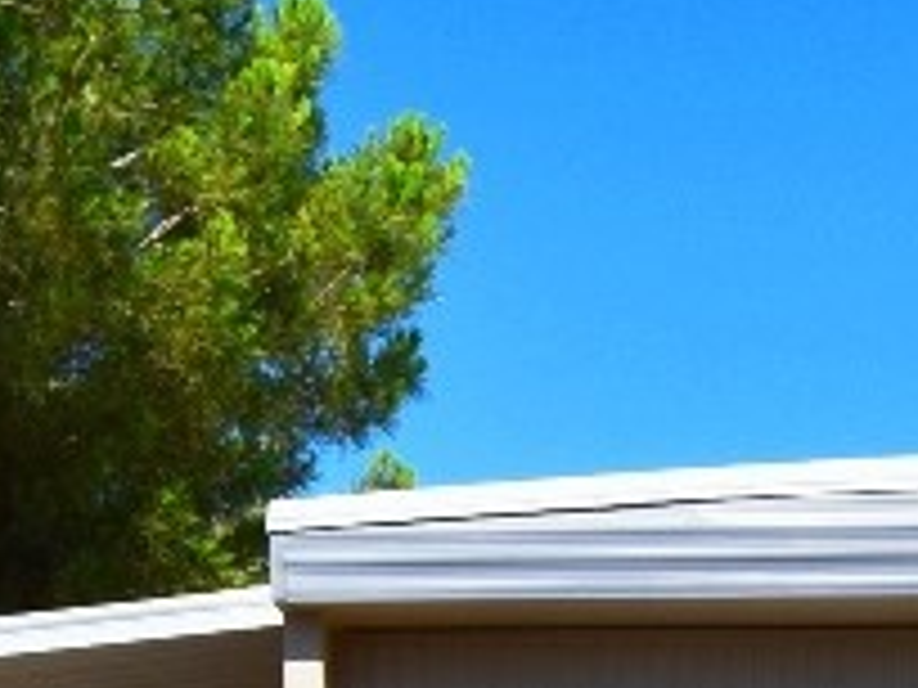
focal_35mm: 123
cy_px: 1322
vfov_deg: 11.0
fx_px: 3273
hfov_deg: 15.9
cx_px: 738
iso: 200
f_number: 11
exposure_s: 1/500
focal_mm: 17
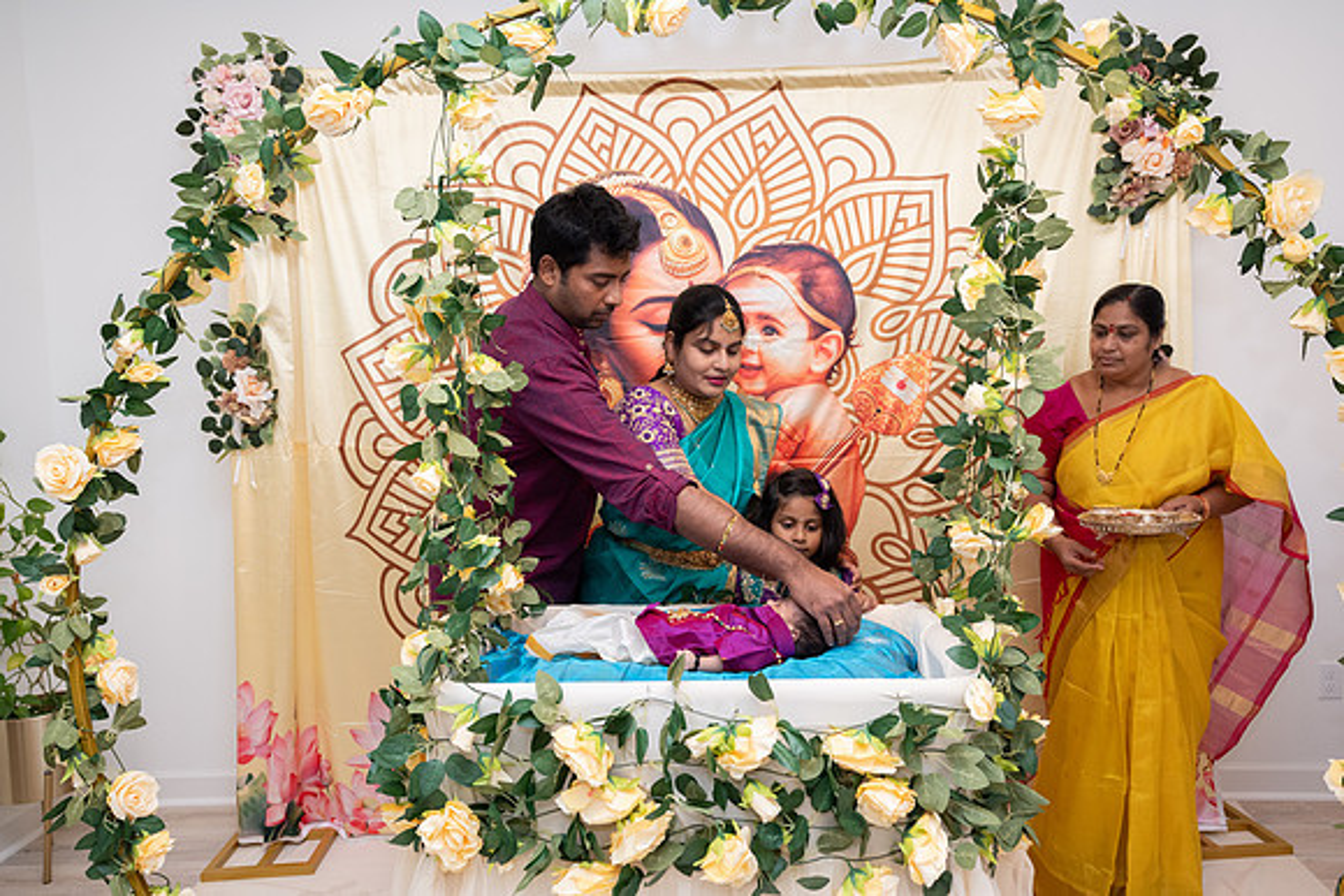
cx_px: 672
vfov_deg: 53.0
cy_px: 448
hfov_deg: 73.5
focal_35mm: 24
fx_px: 899
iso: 500
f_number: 3.5
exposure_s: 1/200
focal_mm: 24
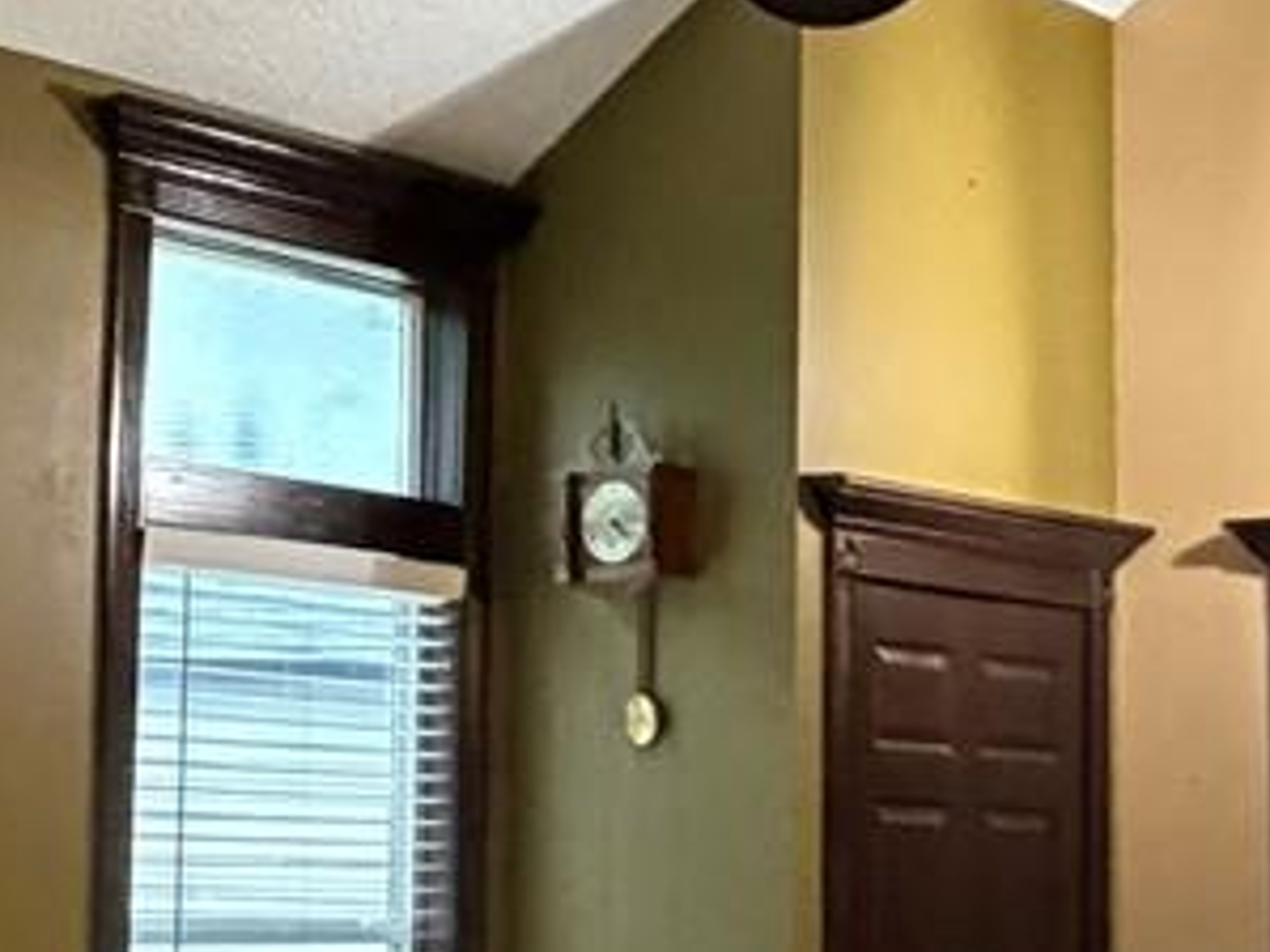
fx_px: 2751
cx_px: 51
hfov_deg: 25.0
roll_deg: -1.4
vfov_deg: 19.6
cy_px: 570
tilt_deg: +5.7
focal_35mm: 75
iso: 1000
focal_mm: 2.22
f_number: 2.2
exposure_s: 1/60
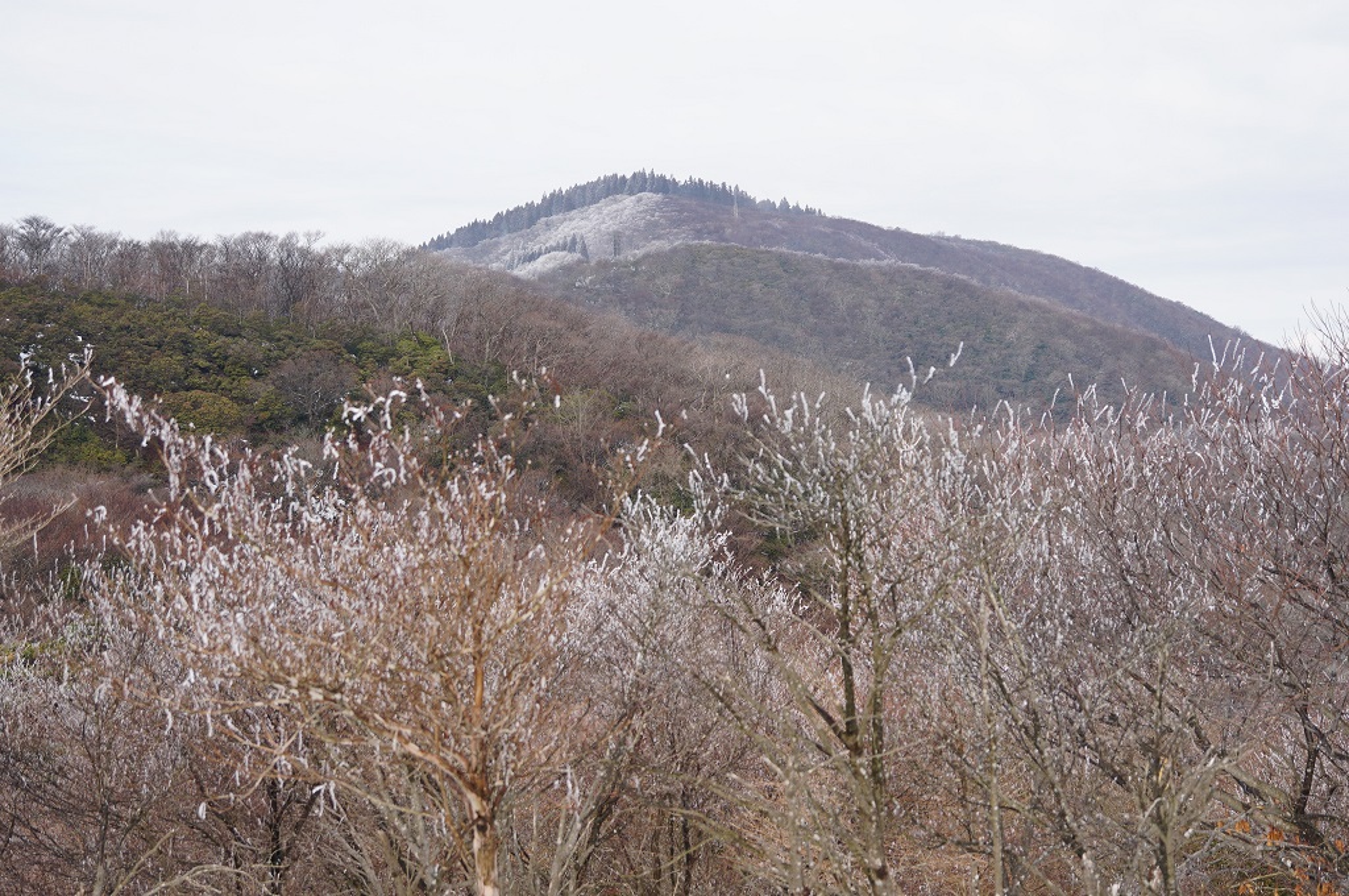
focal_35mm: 92
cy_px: 448
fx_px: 3424
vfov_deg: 14.9
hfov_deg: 22.3
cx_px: 674
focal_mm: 61
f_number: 5.6
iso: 100
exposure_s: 1/200
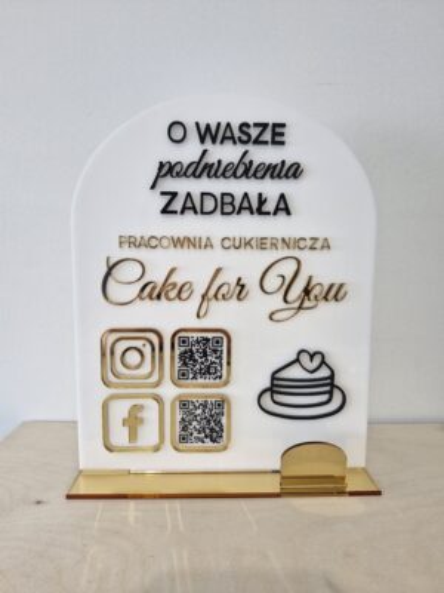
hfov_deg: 58.9
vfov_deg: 73.9
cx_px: 222
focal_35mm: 23
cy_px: 296
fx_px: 393
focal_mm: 5.54
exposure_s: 1/100
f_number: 1.8
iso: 160
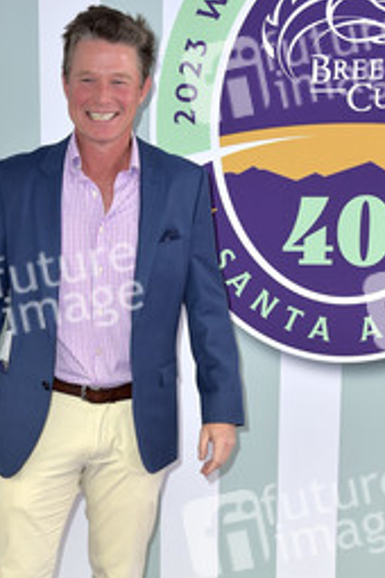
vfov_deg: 28.9
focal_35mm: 69
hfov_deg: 19.6
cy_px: 410
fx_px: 1107
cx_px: 94
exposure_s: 1/250
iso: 250
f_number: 6.3
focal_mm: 44
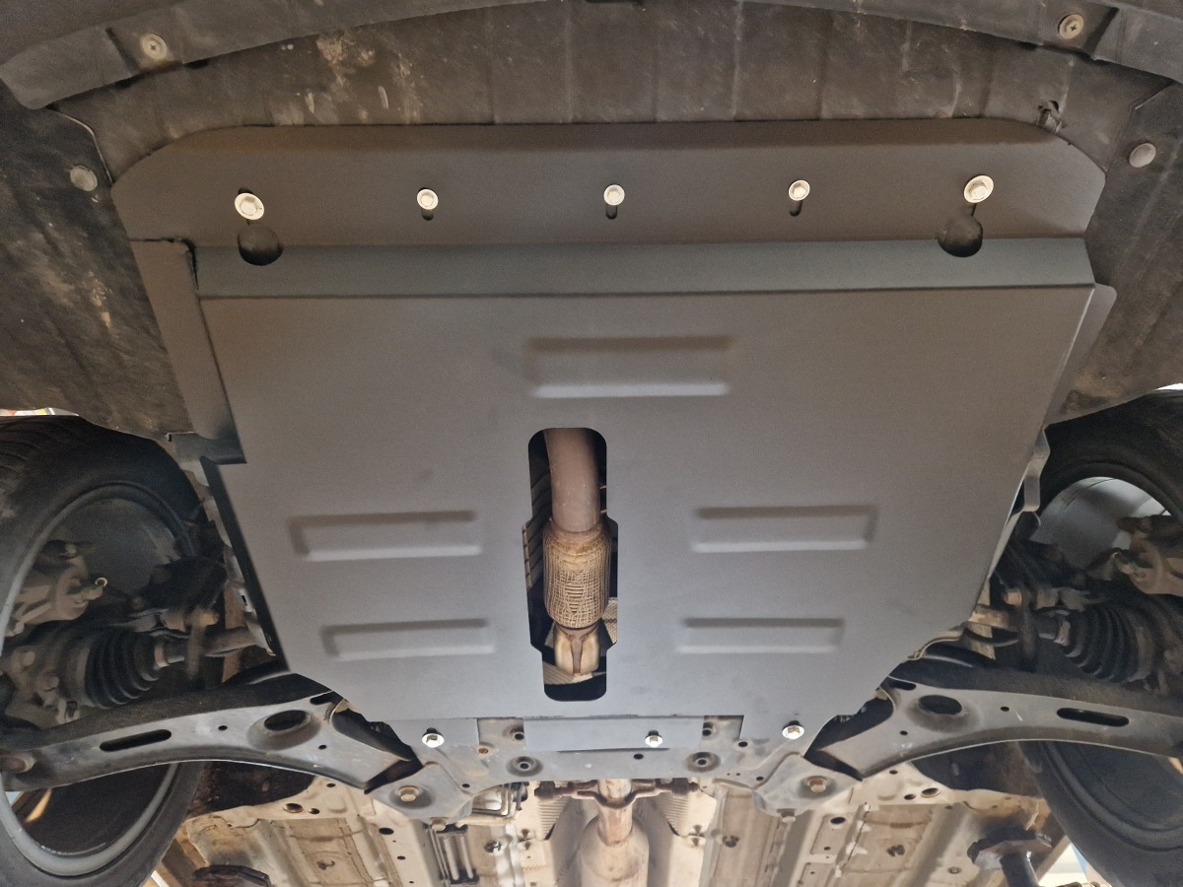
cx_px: 592
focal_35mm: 23
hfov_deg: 73.9
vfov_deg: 58.9
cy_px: 444
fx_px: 786
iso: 800
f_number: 1.8
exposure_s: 1/25
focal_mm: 5.4
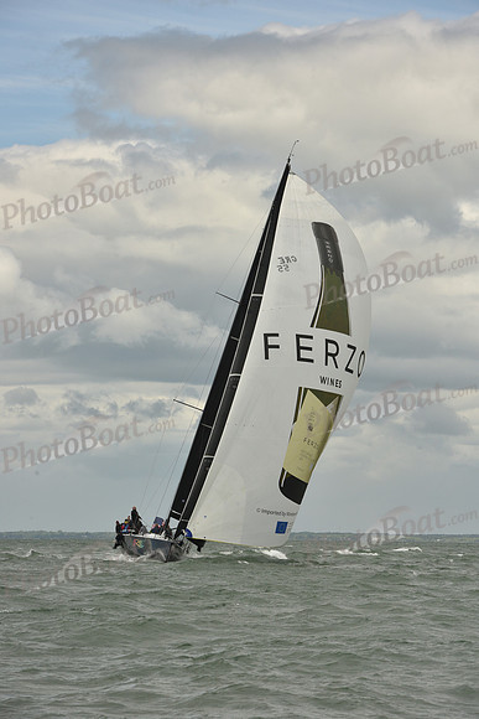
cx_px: 240
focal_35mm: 170
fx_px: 3391
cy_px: 360
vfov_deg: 12.1
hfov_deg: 8.1
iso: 320
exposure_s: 1/800
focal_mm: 170
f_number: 11
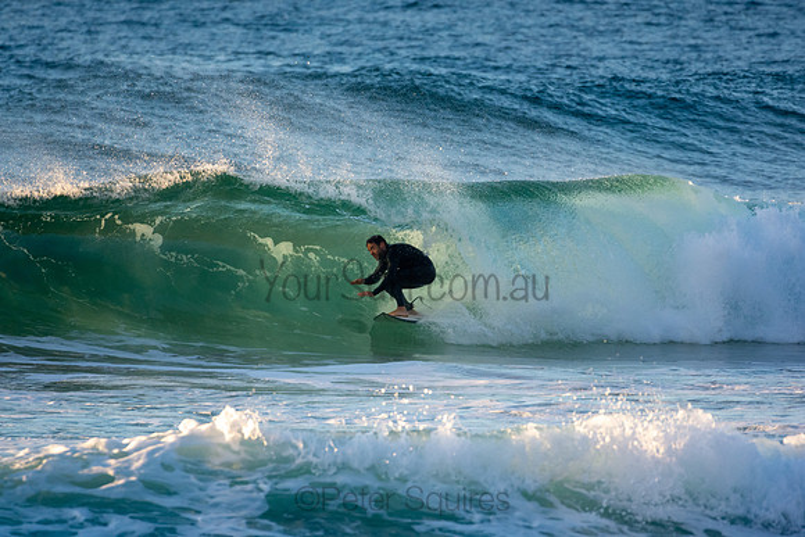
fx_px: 16774
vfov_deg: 1.8
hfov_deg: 2.7
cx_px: 402
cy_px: 268
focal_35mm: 750
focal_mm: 500
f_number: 5.6
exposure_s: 1/1000
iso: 720
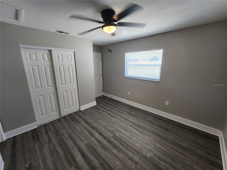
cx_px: 114
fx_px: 85
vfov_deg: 89.9
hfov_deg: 106.2
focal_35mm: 13
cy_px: 85
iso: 250
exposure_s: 1/60
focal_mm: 2.2
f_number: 2.2
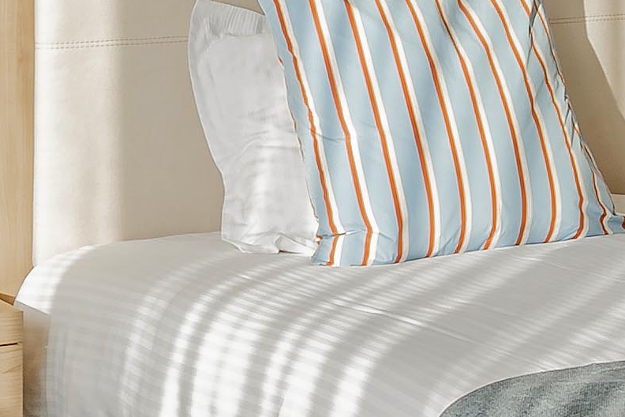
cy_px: -217
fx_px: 2621
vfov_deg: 8.9
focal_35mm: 151
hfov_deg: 12.8
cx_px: 985
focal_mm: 20
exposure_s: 1/8
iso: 200
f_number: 18
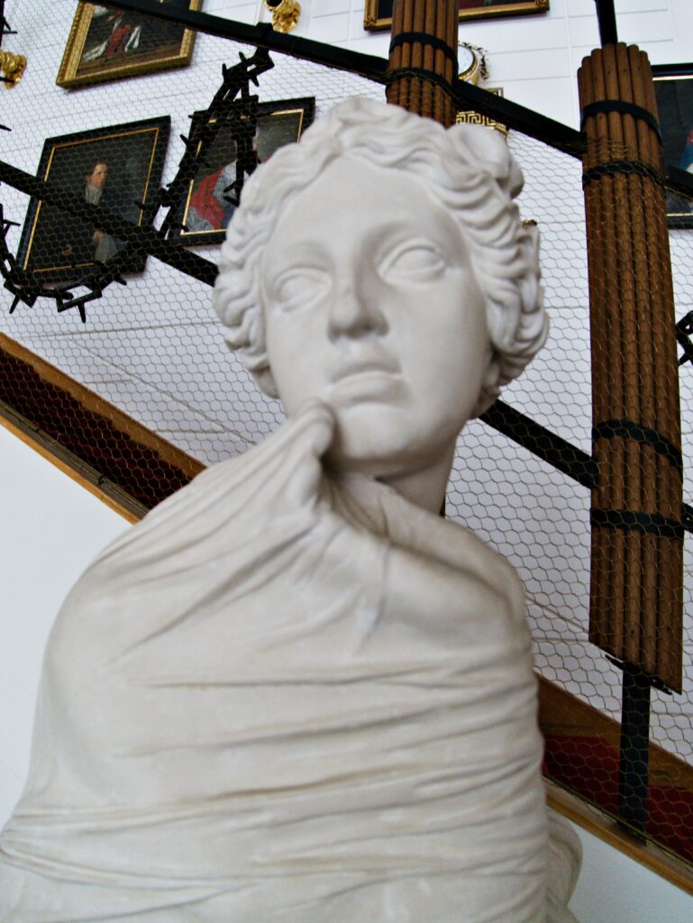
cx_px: 346
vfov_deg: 71.6
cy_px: 462
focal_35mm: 24
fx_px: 640
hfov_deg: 56.9
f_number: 3.5
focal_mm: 12
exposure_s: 1/60
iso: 500
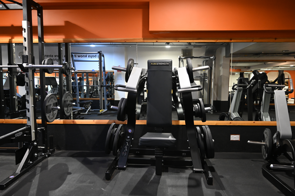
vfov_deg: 47.1
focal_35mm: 28
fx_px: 225
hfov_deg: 66.4
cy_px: 98
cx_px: 148
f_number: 4
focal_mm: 27.5
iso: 3600
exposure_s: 1/60
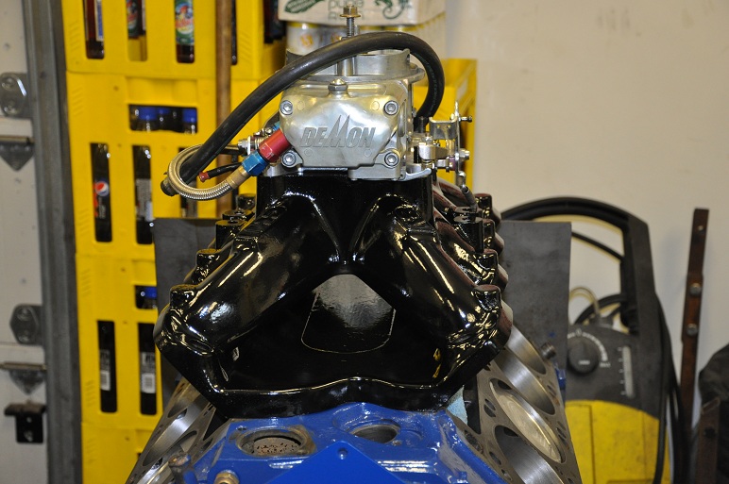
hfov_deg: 31.9
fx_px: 1274
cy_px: 242
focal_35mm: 63
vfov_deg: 21.5
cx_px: 364
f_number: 4.8
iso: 800
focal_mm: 42
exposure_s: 1/60
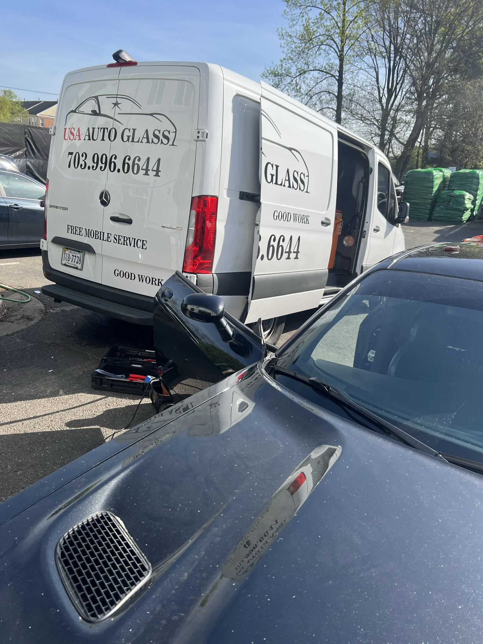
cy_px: 322
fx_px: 484
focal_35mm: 26
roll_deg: -5.6
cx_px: 242
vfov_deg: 67.3
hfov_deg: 53.1
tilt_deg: -17.0
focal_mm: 5.7
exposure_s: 1/2762
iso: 50
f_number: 1.5
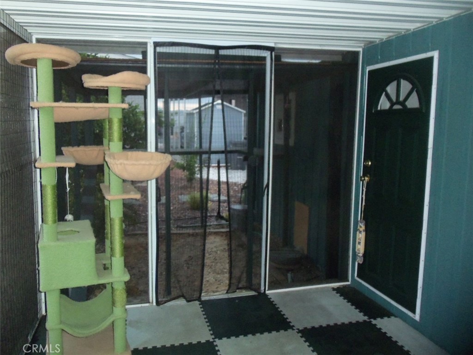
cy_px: 178
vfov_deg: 48.2
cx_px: 236
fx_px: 396
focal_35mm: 29
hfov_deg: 61.7
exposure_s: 1/30
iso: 200
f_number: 3.4
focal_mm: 5.2
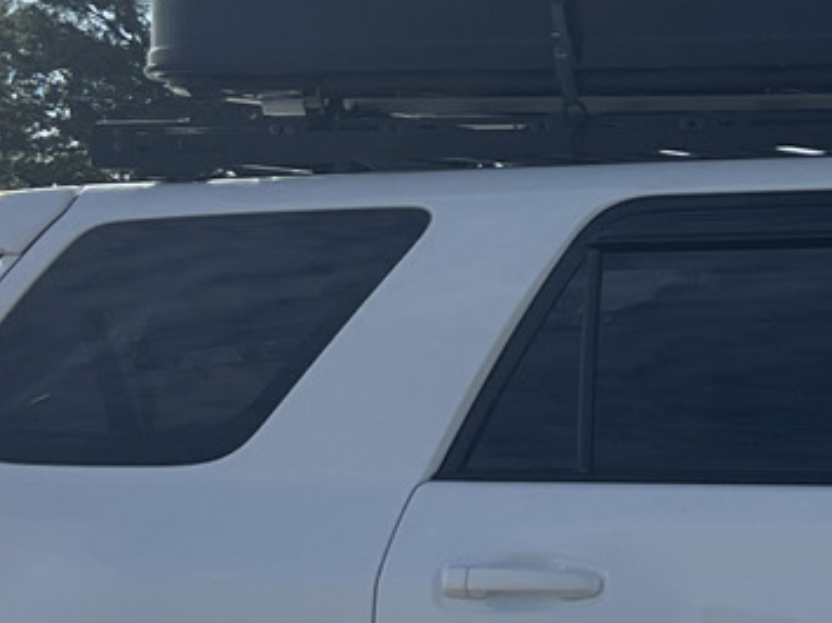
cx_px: 1208
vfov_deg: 10.1
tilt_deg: -2.1
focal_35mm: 147
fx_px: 3531
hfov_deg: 12.8
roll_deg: +0.7
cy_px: 379
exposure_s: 1/8696
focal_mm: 5.7
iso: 50
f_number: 1.5
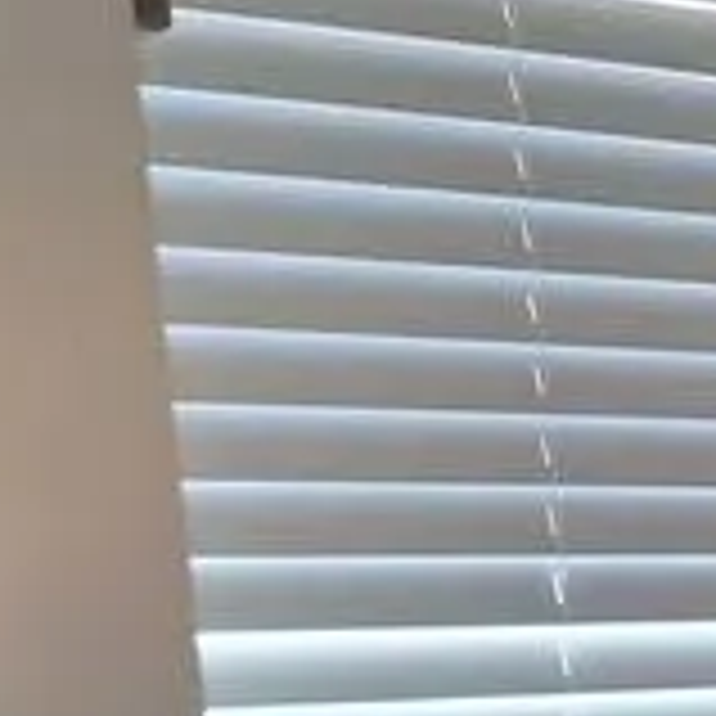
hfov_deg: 12.0
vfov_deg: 12.4
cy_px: 1216
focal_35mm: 131
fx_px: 3066
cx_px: 1396
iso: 40
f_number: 1.8
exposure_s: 1/172
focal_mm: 5.54
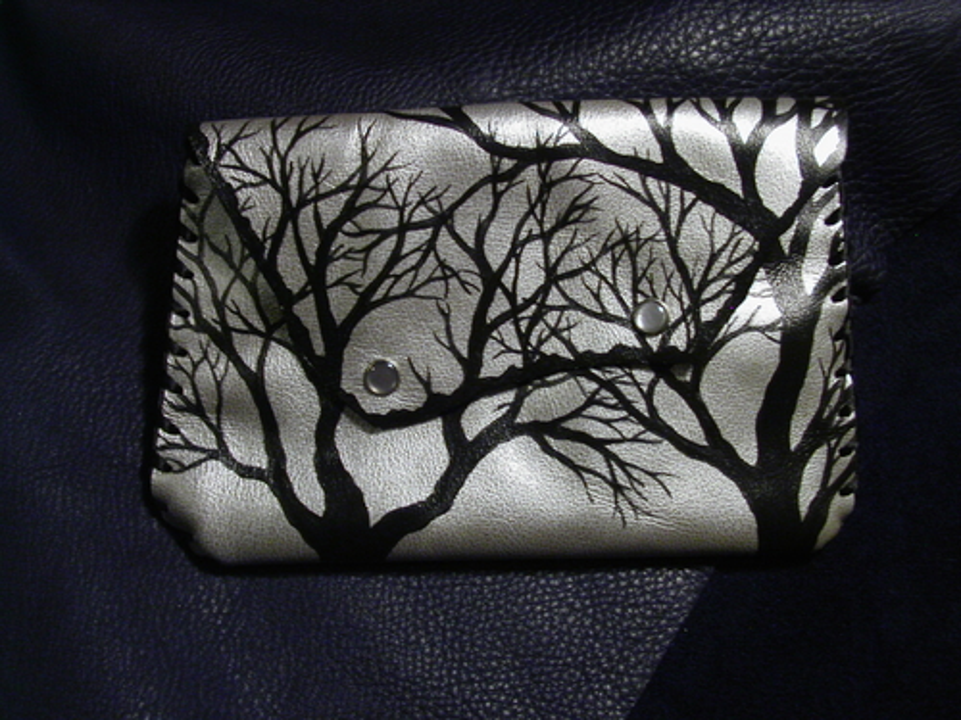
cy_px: 360
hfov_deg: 49.0
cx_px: 480
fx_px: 1055
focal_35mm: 38
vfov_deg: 37.7
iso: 200
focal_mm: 7.8
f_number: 2.8
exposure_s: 1/30
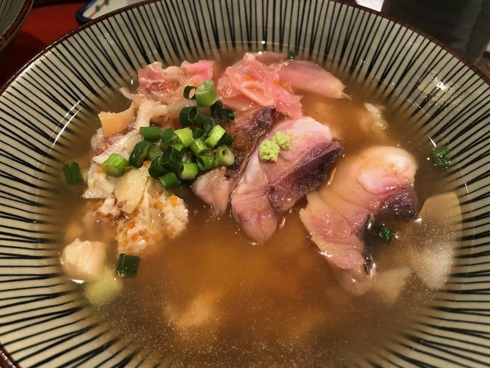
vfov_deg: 49.7
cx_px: 245
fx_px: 396
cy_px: 184
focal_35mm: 28
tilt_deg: -53.5
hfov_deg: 63.5
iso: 64
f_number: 1.8
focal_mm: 3.99
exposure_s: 1/17
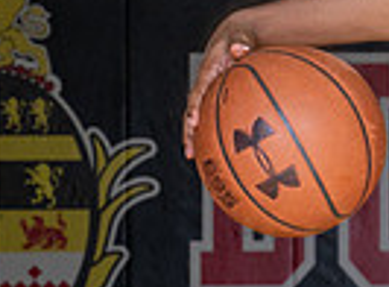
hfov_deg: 4.9
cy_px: 119
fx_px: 4444
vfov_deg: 3.7
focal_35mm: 398
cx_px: 753
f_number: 7.1
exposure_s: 1/100
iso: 400
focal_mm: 70
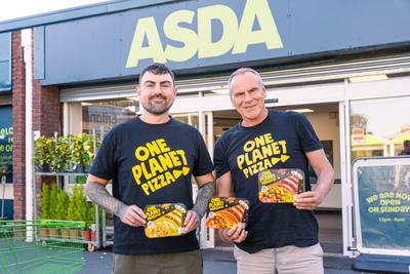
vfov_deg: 29.2
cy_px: 137
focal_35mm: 46
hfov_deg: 42.6
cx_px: 205
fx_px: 525
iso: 200
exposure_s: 1/60
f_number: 6.3
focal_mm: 46.1
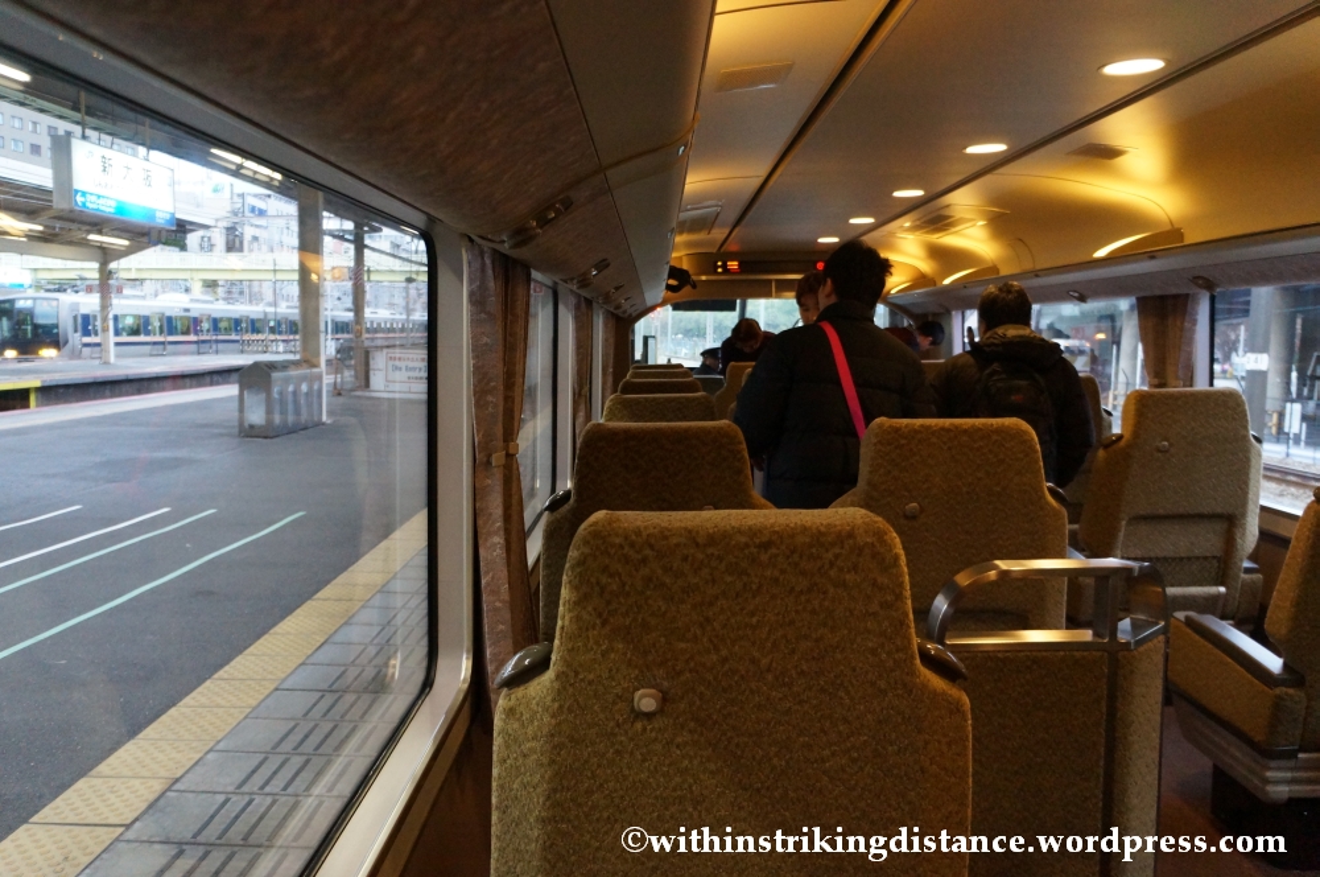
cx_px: 660
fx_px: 989
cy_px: 438
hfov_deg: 67.4
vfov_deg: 47.8
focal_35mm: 27
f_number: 3.5
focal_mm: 18
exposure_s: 1/160
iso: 3200
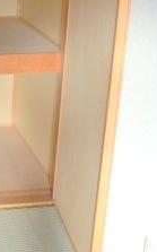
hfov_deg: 16.2
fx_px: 501
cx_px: -84
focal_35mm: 73
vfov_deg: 27.4
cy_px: 36
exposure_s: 1/200
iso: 80
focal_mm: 4.24
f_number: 3
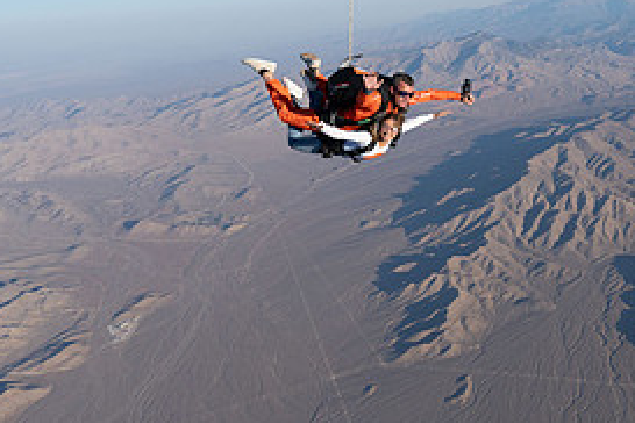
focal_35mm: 51
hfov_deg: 37.9
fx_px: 900
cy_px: 101
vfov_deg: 26.1
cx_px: 479
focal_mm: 24
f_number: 9
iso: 800
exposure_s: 1/2000
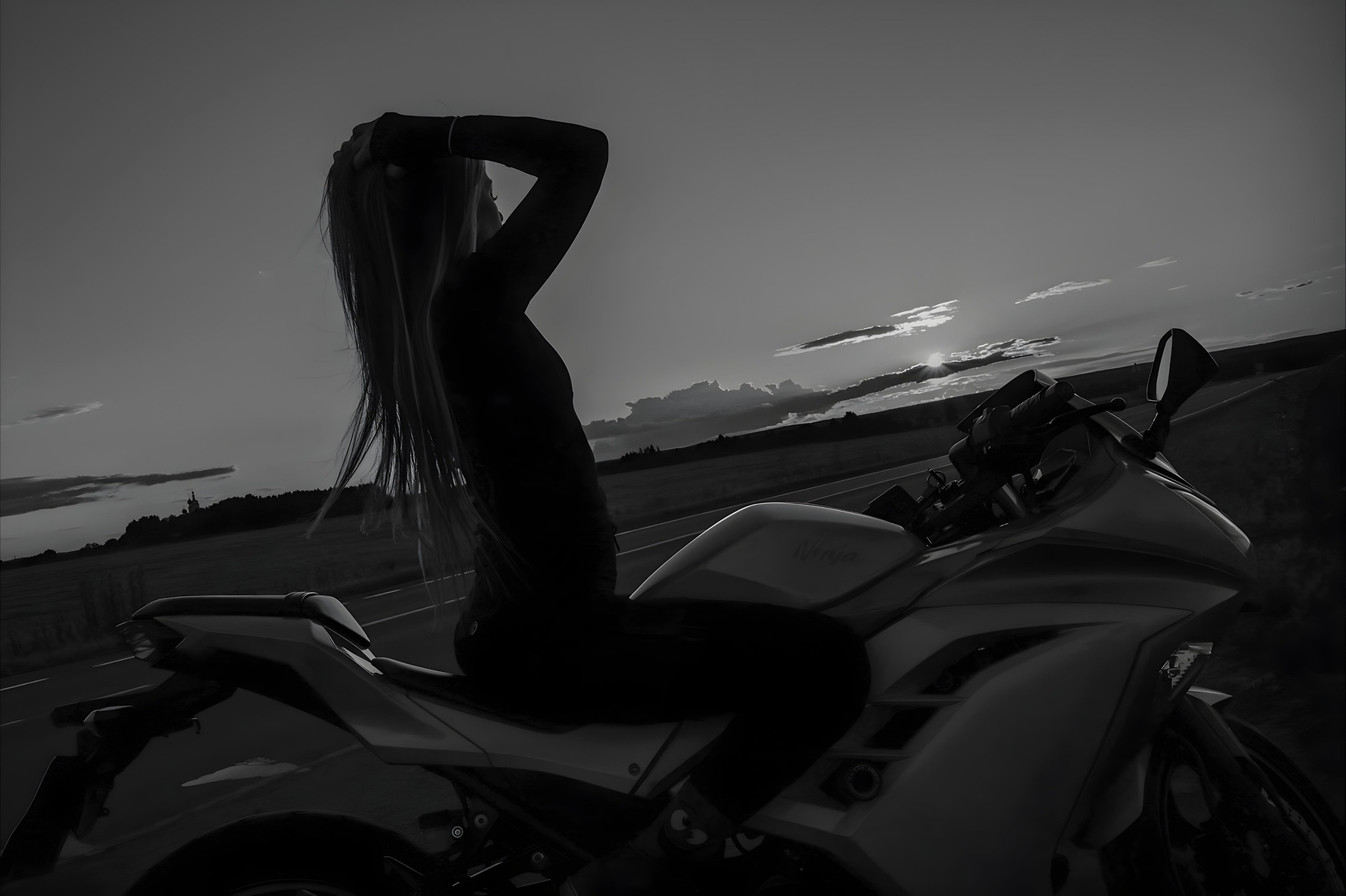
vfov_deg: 41.7
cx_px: 673
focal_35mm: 32
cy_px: 448
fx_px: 1177
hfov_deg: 59.5
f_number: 14
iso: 500
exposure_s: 1/500
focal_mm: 31.5
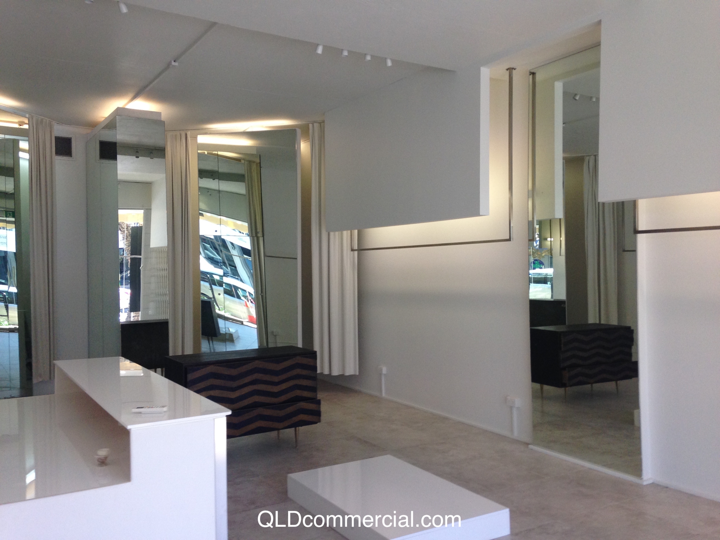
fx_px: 686
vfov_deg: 42.9
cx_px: 360
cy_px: 270
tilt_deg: -2.3
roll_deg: -0.3
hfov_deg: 55.4
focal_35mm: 33
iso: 100
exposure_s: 1/120
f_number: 2.4
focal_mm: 4.12
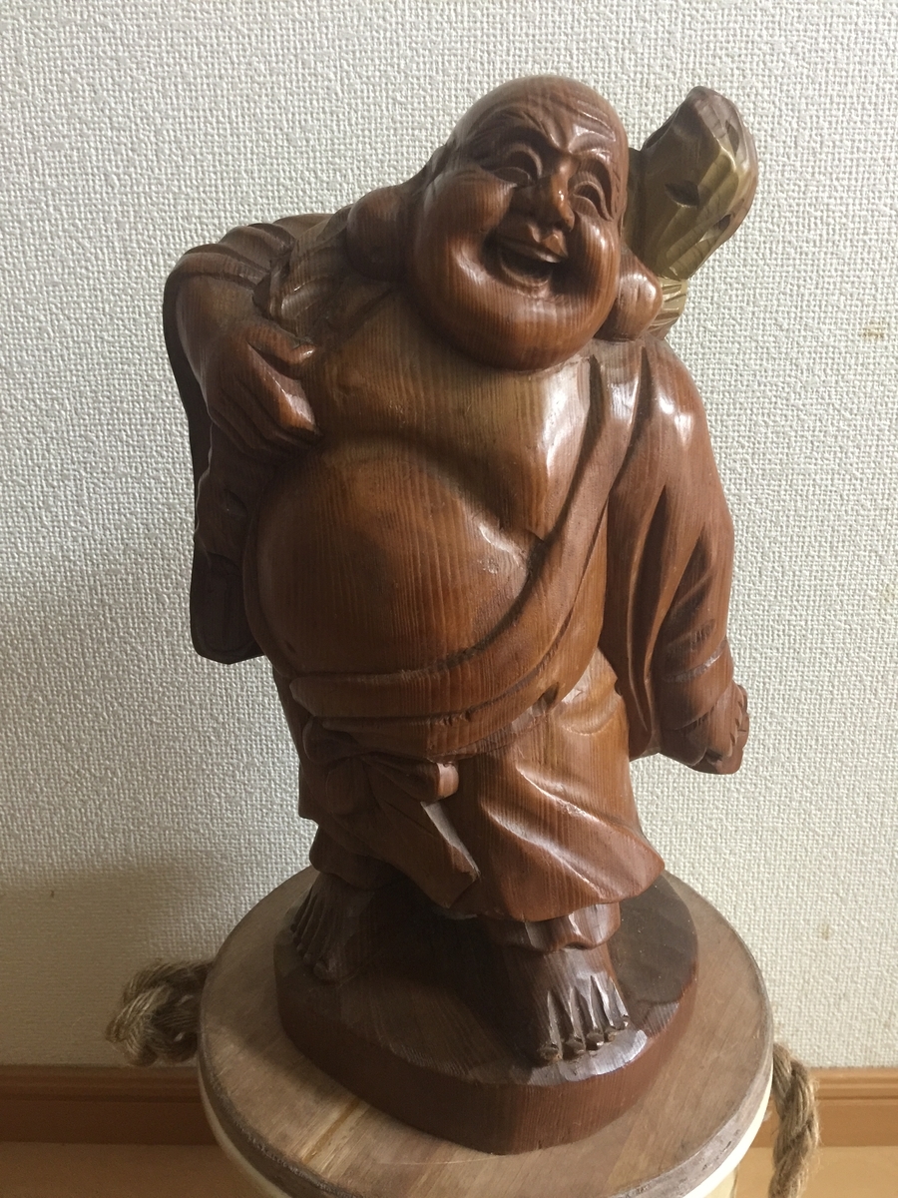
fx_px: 1003
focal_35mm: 29
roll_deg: +2.5
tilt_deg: -17.9
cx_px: 449
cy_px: 599
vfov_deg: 61.7
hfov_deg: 48.2
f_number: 2.2
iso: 125
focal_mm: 4.15
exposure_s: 1/10
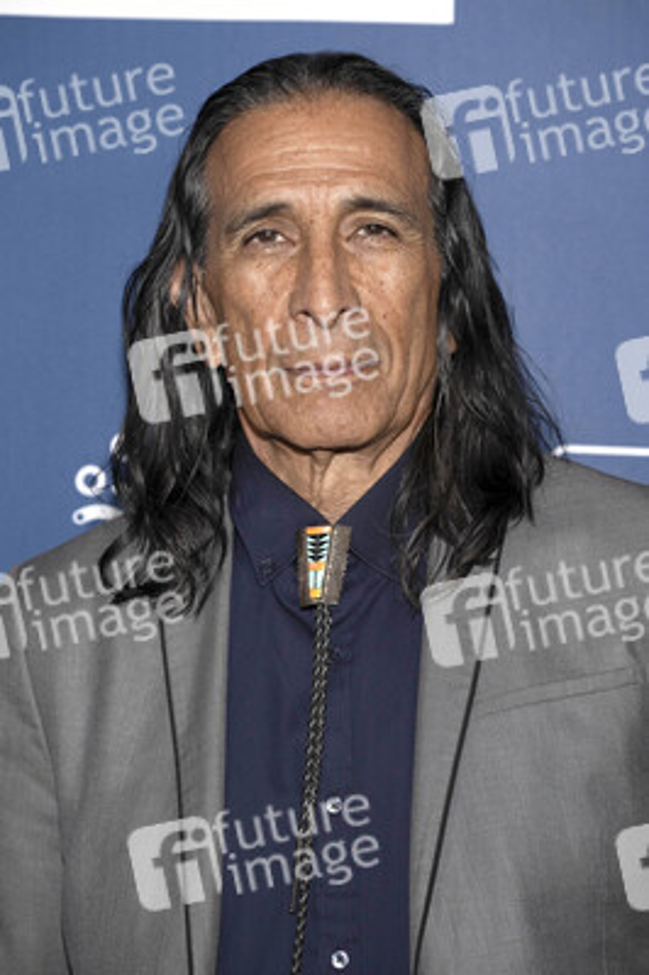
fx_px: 2492
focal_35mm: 92
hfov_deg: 14.8
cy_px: 488
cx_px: 324
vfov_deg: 22.2
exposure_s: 1/200
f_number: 5.6
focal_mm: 92
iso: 800
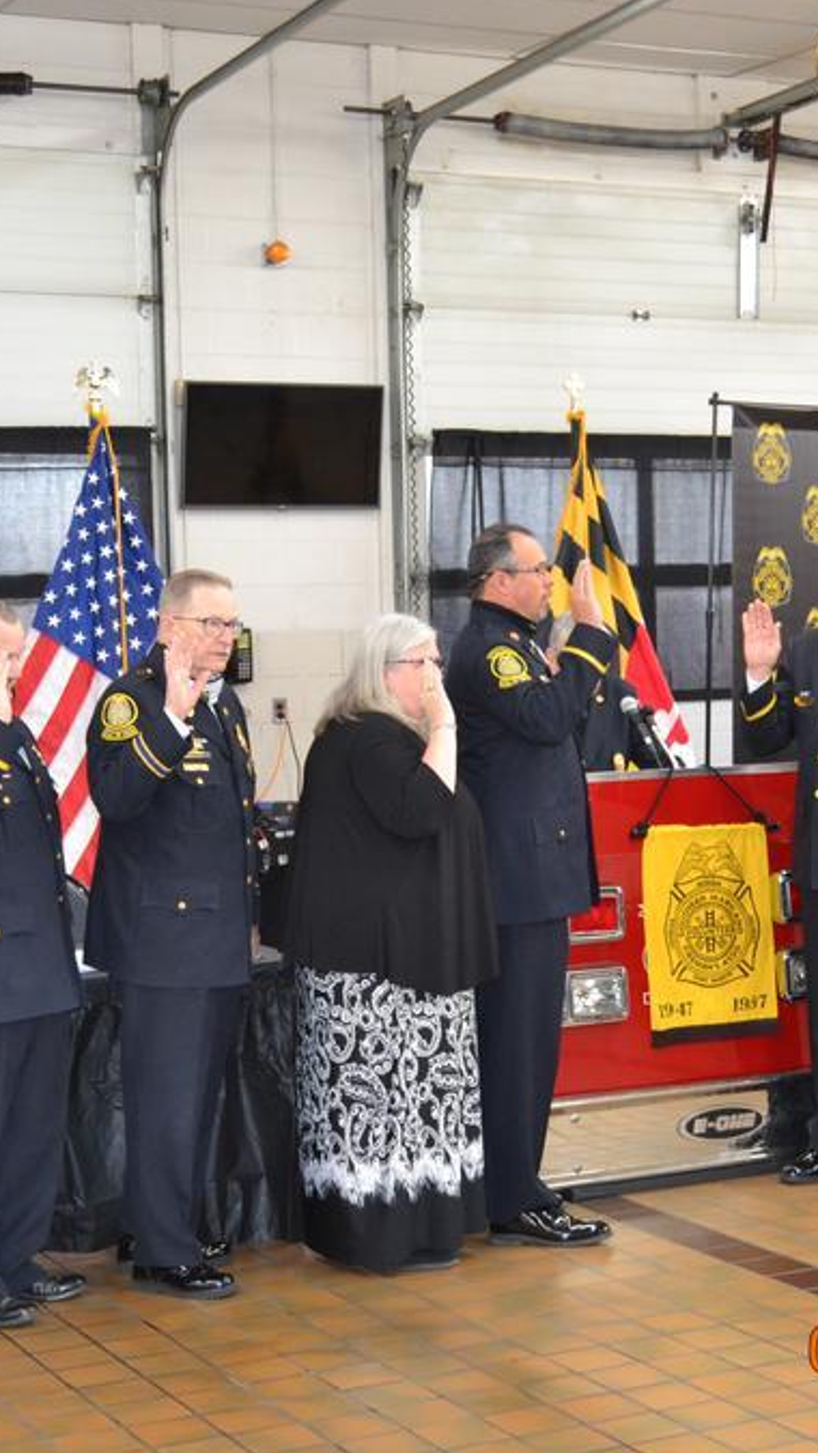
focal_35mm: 62
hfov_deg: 19.4
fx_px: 2389
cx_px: 450
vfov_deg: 33.8
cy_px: 726
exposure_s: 1/60
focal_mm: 26
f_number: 4
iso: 1100
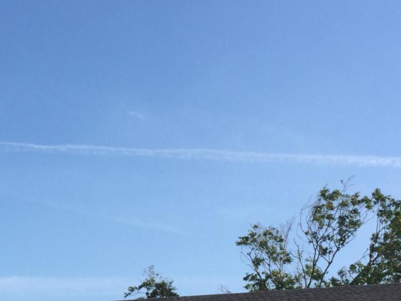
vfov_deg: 16.0
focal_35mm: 92
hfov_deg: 20.9
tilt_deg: +12.2
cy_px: 221
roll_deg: -1.5
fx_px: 1066
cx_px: 42
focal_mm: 4.15
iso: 32
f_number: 2.2
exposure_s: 1/1799
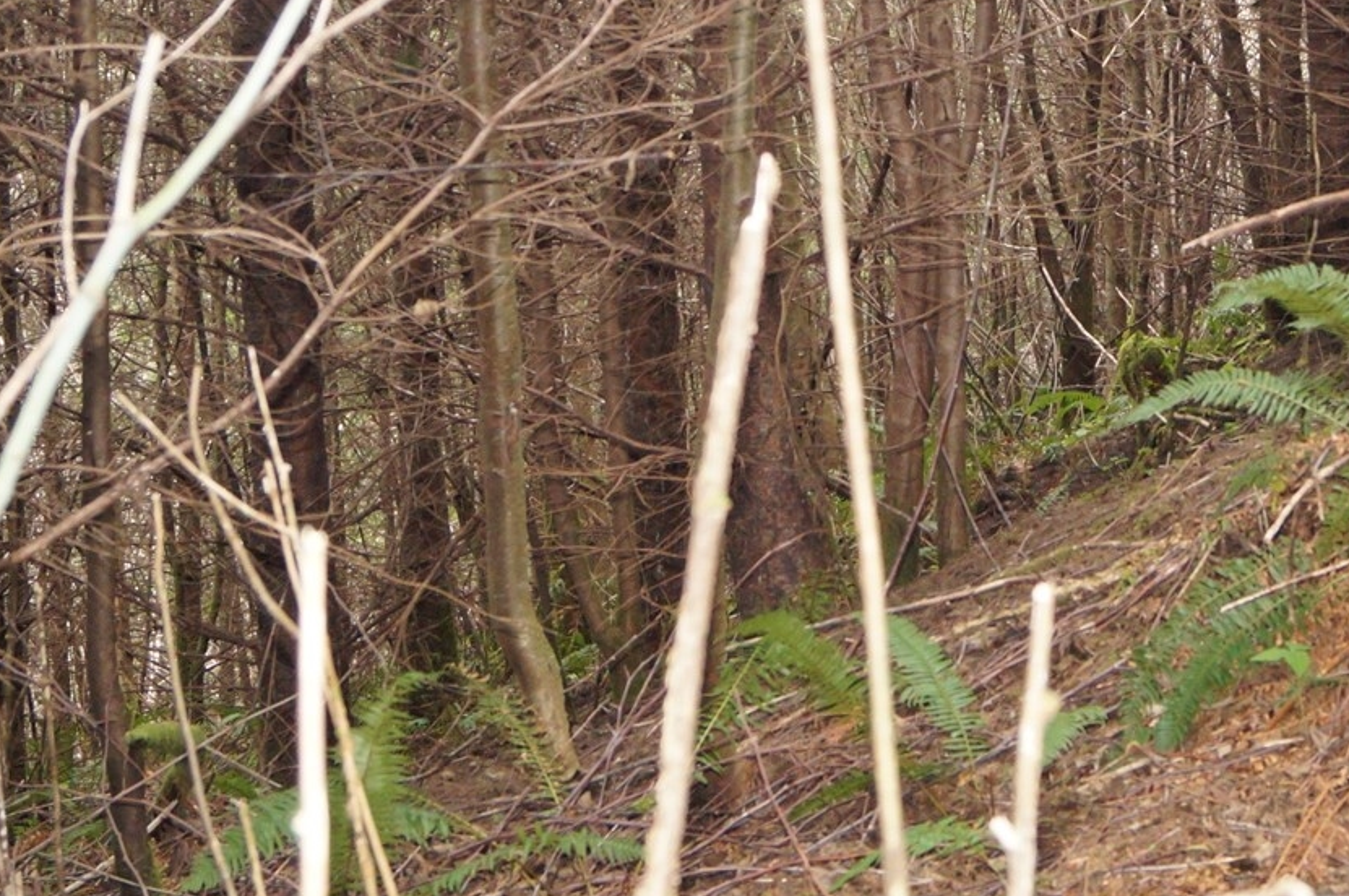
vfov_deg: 14.6
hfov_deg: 21.9
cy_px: 20
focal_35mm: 92
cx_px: 1084
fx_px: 3443
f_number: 4.5
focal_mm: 30
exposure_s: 1/160
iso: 2000
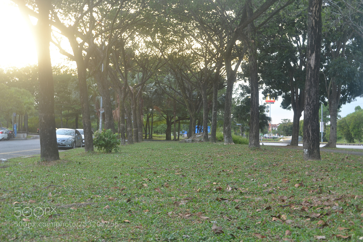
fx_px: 423
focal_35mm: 42
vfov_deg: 31.9
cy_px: 121
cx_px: 182
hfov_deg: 46.4
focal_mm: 28
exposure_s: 1/2
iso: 100
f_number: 9
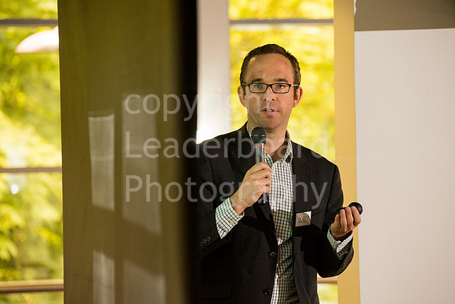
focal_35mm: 200
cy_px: 152
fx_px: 2528
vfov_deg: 6.9
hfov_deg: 10.3
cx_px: 228
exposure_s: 1/125
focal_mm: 200
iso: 2000
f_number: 5.6
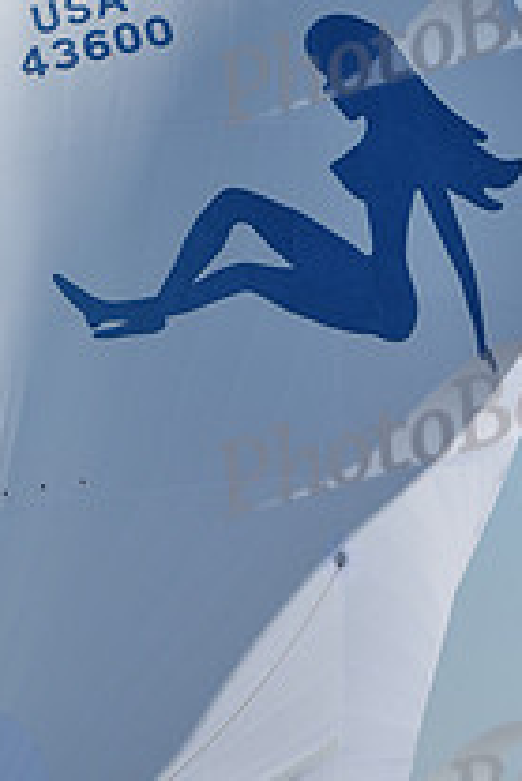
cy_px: 278
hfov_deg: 5.7
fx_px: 5211
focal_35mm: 240
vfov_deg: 8.6
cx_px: 24
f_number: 9
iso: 250
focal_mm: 86
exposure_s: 1/1250
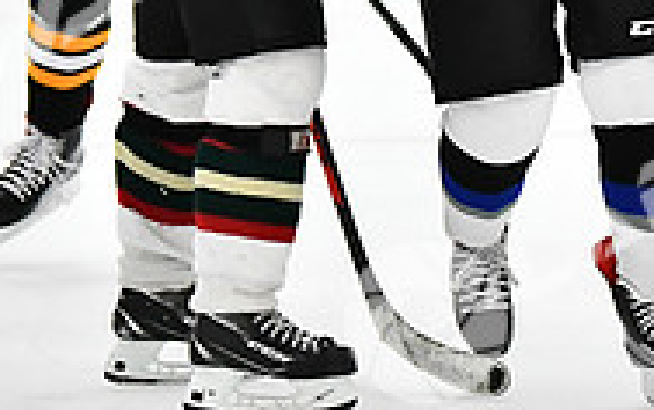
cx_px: 337
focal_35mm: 527
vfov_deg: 2.5
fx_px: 9404
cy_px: -189
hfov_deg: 4.0
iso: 5000
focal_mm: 112
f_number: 2.8
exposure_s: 1/1250
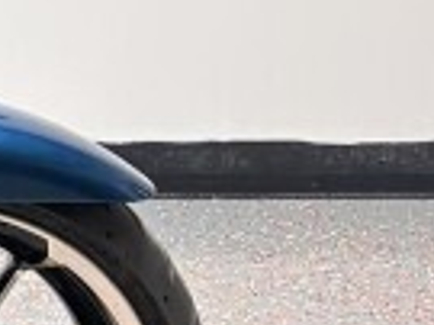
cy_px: 64
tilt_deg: -15.5
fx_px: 2580
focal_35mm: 206
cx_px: -1239
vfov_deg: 7.2
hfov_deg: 7.3
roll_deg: +0.0
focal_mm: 5.96
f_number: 1.6
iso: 50
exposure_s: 1/120
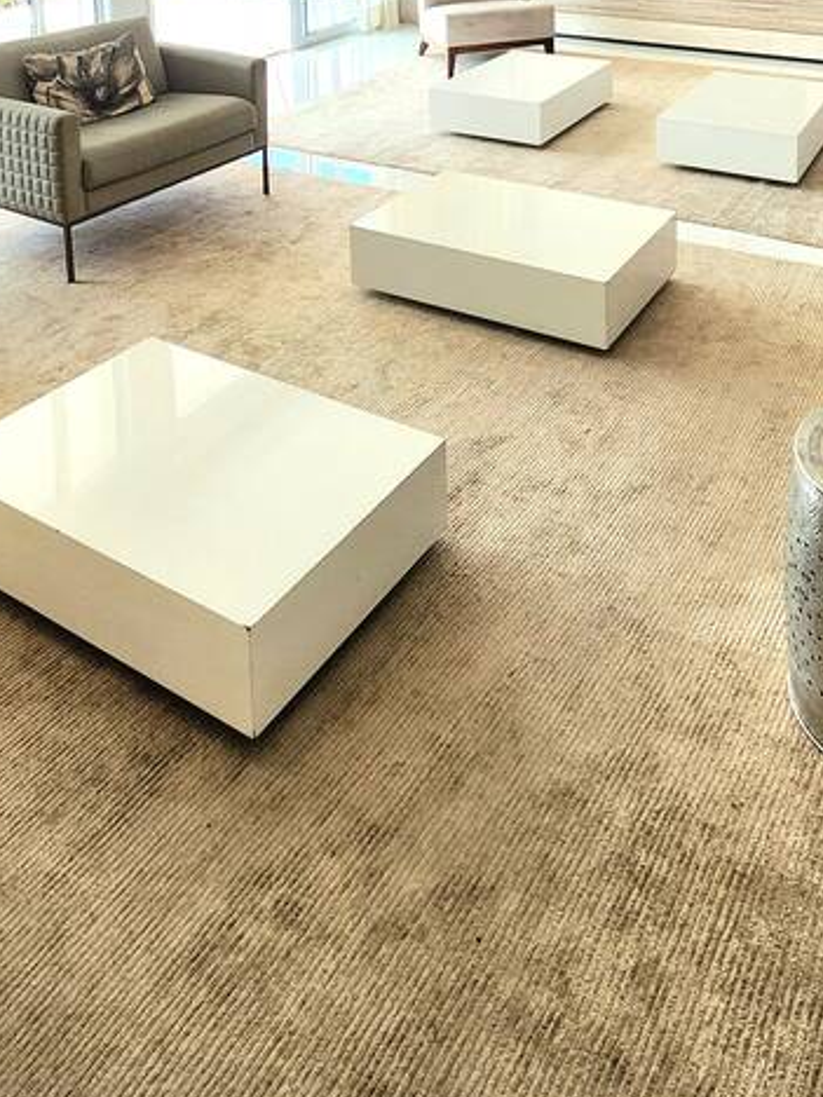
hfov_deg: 46.7
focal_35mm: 30
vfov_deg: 46.3
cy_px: -80
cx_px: 462
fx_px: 951
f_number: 2.2
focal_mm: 2.2
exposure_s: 1/161
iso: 50
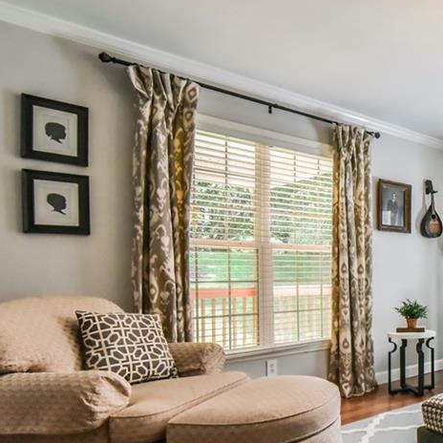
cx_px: 459
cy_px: 273
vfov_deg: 53.5
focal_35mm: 30
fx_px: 434
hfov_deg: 44.5
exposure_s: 1/160
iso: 4000
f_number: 13
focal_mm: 16
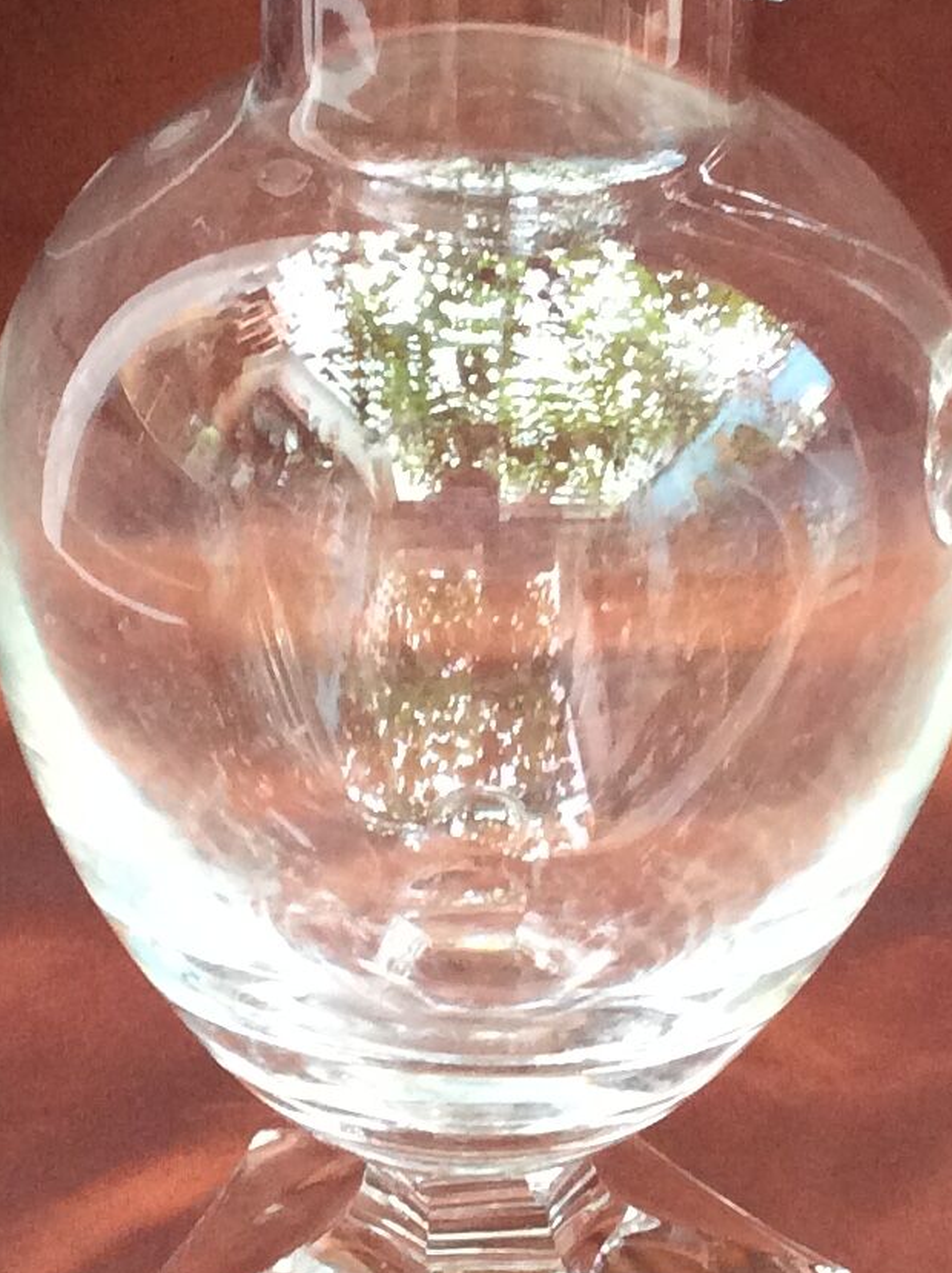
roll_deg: -0.2
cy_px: 456
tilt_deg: -26.4
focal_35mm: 100
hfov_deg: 14.8
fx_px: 3674
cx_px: 548
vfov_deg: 19.6
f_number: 2.4
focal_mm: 3.3
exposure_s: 1/25
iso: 125
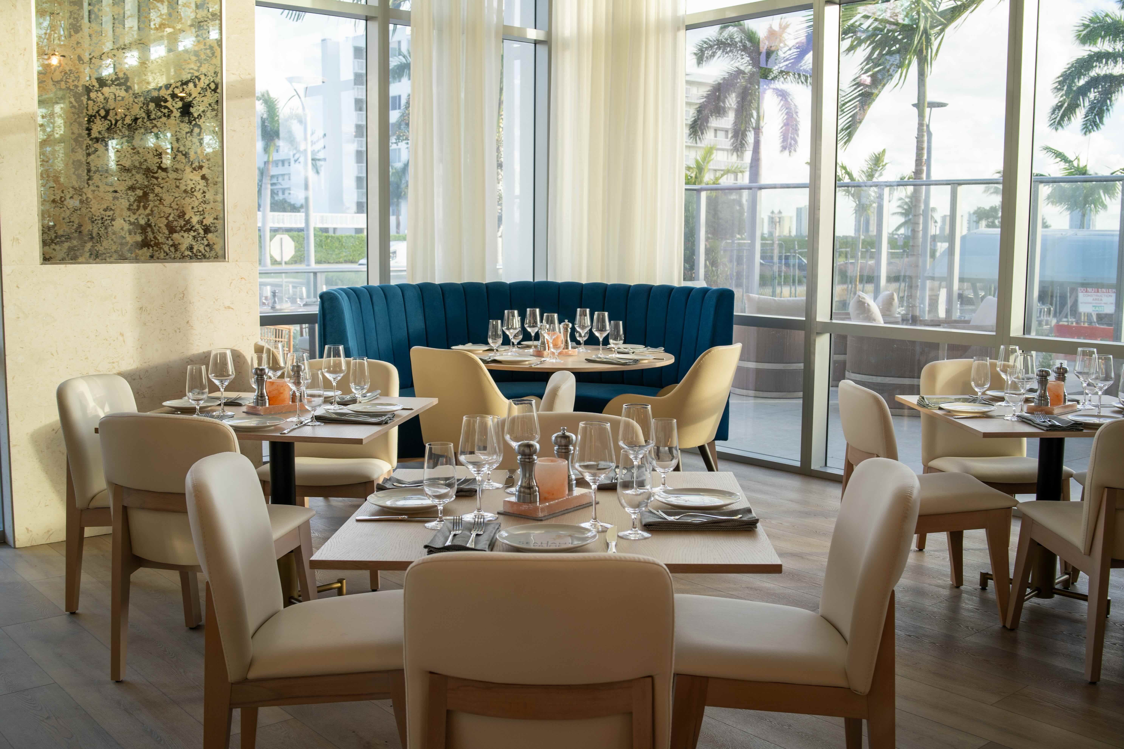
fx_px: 1093
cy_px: 374
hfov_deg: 54.4
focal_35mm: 35
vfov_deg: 37.9
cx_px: 562
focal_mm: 35
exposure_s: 1/40
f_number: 6.3
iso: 200
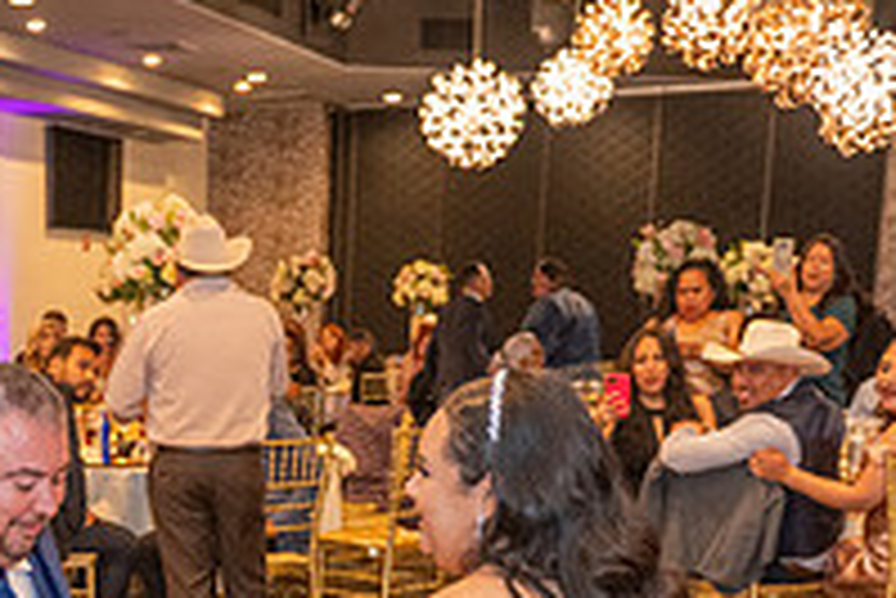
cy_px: 776
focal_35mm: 70
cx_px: 86
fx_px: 1743
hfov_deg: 27.7
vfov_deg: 18.2
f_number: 2.8
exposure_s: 1/200
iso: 2500
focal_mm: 24
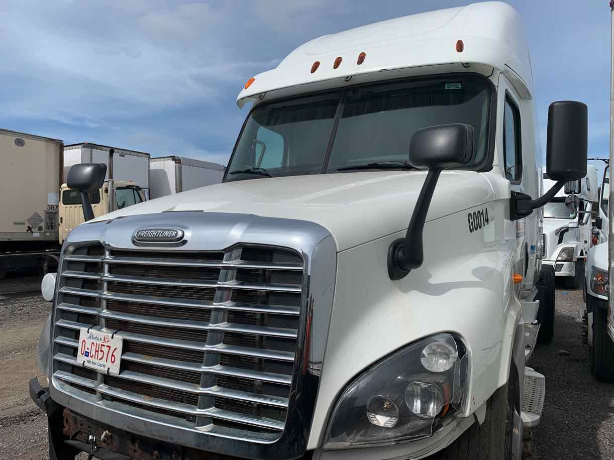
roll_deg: +1.5
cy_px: 230
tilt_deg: +0.7
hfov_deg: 67.3
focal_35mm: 26
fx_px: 461
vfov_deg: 53.0
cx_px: 307
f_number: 1.8
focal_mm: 4.25
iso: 25
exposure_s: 1/3937
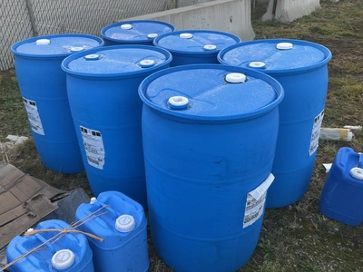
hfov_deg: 61.7
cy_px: 136
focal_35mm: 29
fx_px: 304
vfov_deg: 48.2
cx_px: 182
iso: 32
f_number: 1.8
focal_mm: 3
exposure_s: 1/122
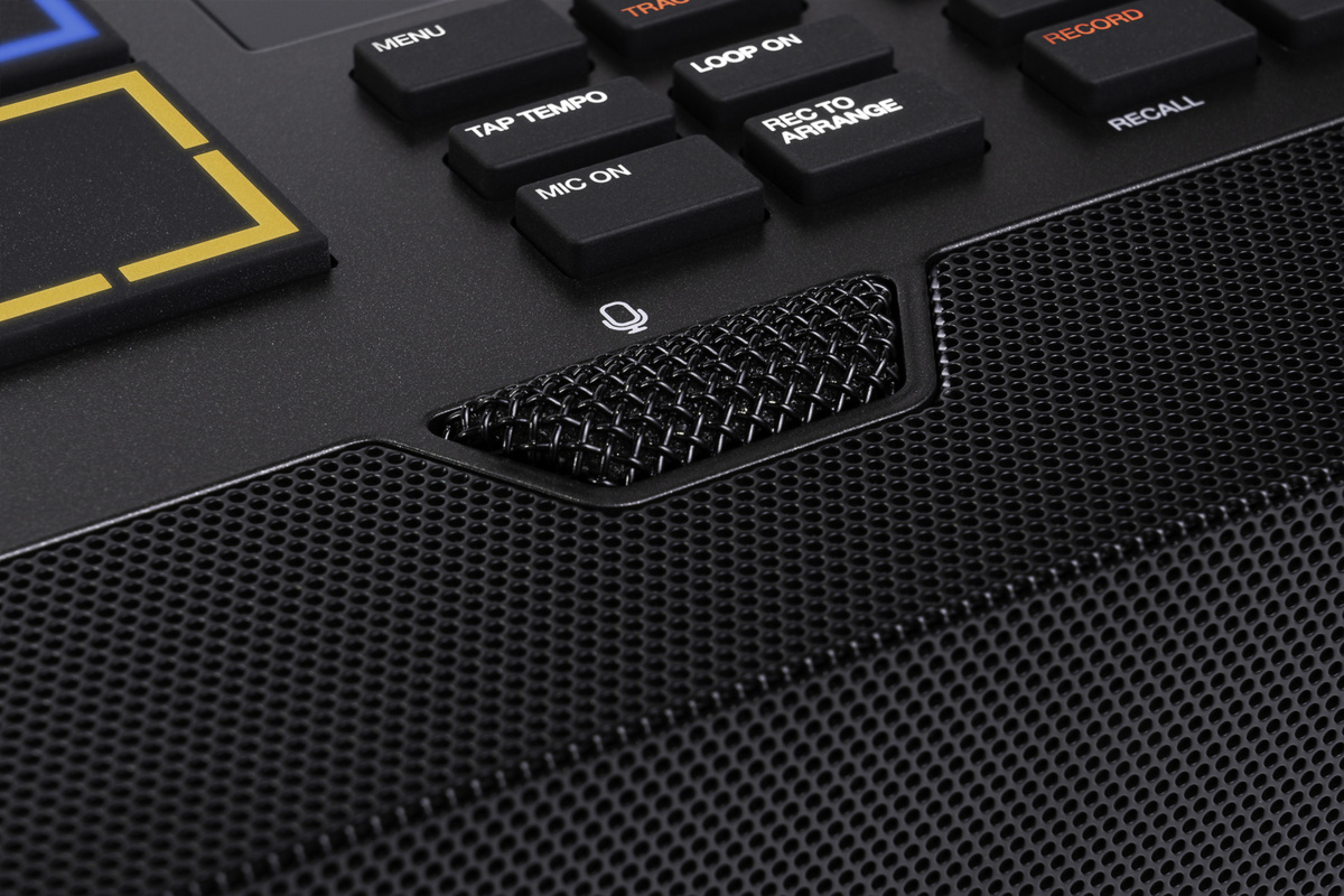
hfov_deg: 19.5
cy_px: 448
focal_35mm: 105
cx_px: 672
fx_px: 3920
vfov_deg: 13.0
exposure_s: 1/6
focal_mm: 105
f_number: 22
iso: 320
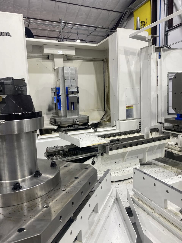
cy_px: 122
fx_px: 182
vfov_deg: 67.3
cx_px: 91
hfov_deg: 53.1
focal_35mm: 26
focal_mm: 4.2
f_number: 1.8
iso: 64
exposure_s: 1/120
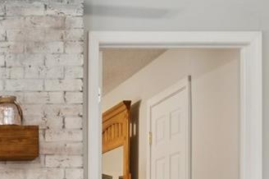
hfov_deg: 18.3
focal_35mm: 104
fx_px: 774
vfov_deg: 12.5
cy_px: 271
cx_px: -84
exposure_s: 6
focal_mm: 16.6
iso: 100
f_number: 13
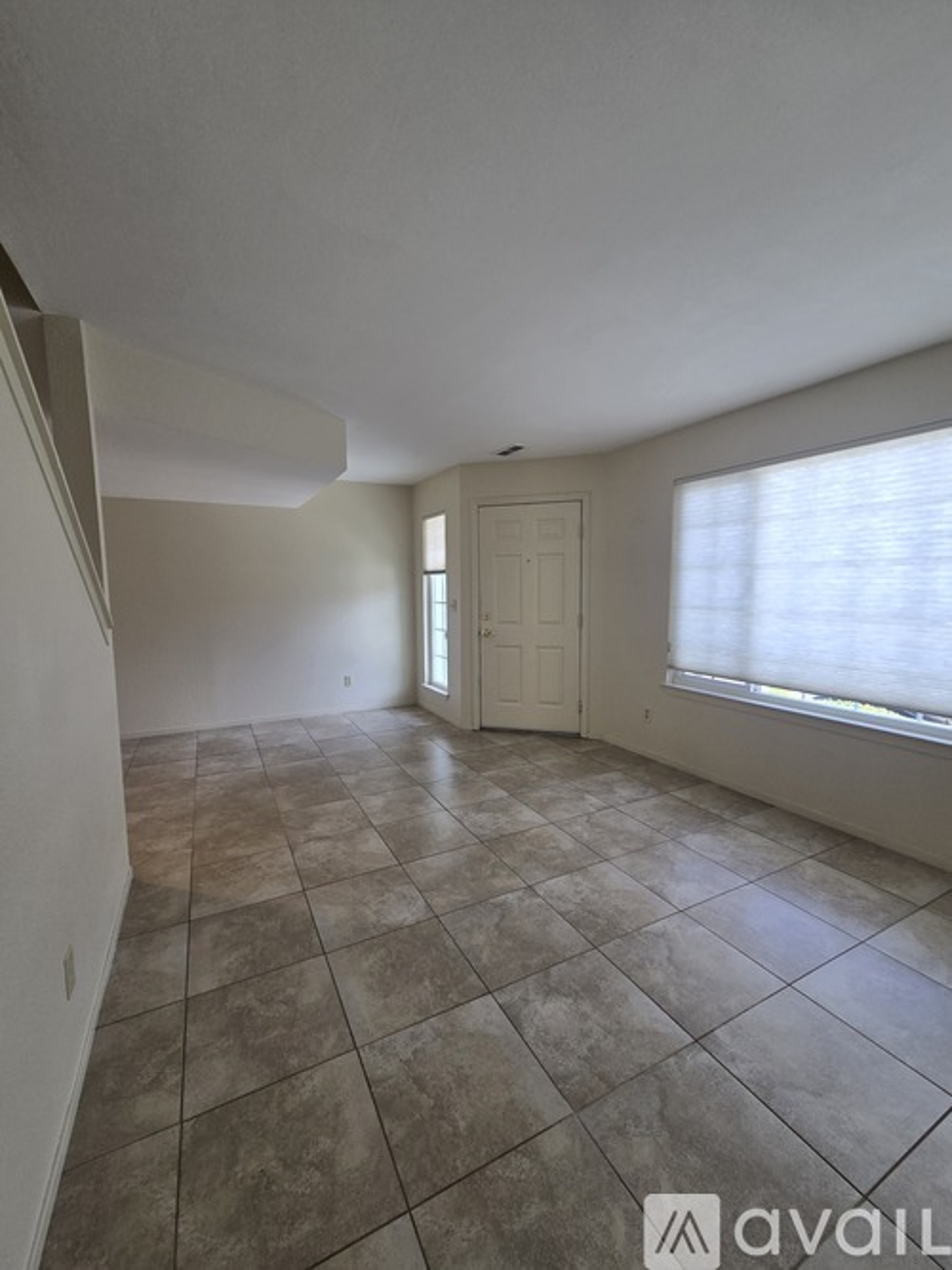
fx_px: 477
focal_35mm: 13
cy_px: 635
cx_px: 476
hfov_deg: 89.9
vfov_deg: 106.2
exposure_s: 1/120
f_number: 2.2
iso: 64
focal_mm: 2.2
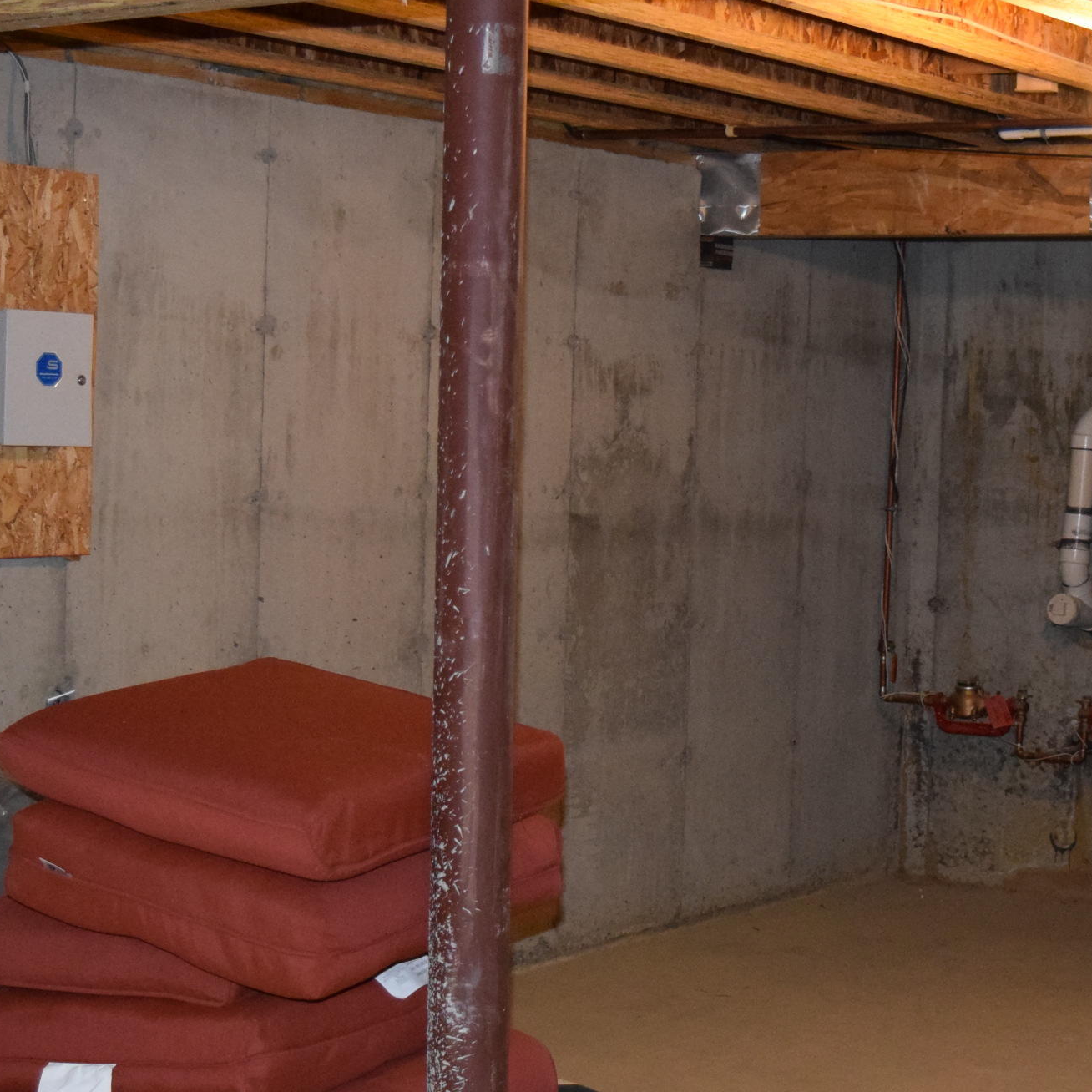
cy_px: 604
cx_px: 731
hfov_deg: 23.6
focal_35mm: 73
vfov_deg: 23.7
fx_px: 2604
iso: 3200
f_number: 4
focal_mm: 25
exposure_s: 1/60
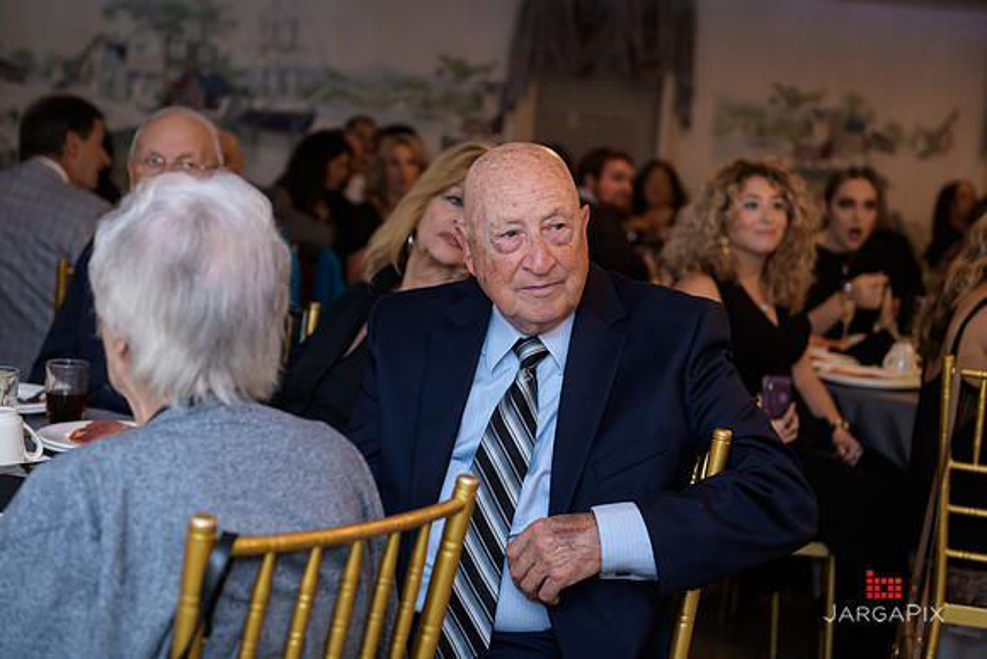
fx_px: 1676
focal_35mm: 61
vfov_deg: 22.2
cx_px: 494
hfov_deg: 32.8
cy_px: 293
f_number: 3.2
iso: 800
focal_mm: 55
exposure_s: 1/125
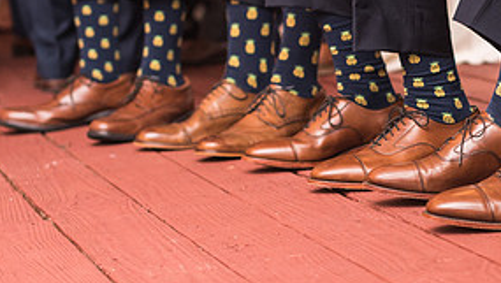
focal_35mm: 135
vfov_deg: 9.0
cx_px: 457
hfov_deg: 15.7
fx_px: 1795
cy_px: 216
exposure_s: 1/100
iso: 640
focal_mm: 50
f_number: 2.2
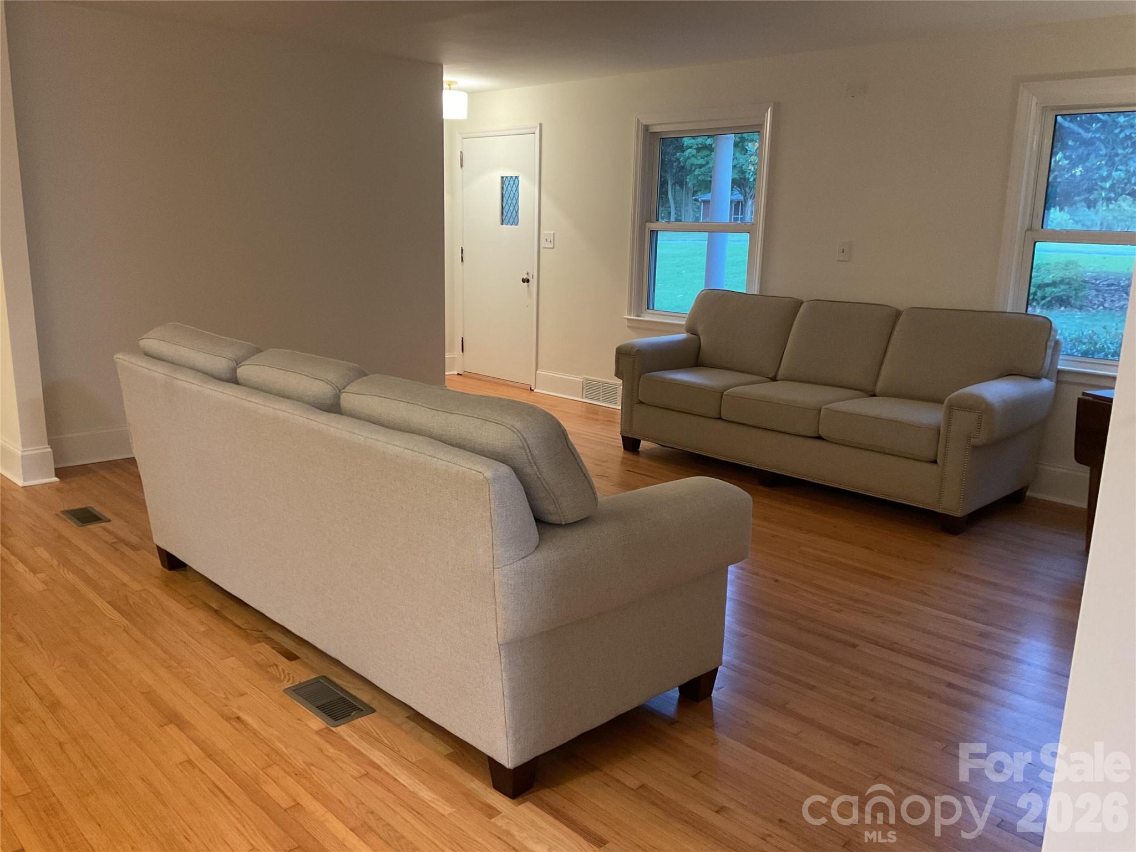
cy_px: 426
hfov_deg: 61.7
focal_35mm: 29
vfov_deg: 48.2
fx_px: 952
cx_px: 568
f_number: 1.8
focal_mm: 3
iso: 200
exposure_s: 1/40
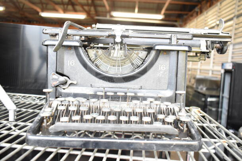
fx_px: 212
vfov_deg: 41.7
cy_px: 80
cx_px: 121
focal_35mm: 32
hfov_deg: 59.5
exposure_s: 1/60
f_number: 4
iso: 1600
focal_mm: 21
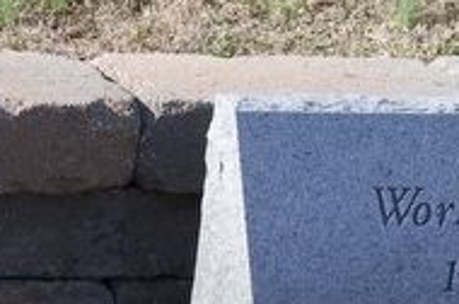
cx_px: -76
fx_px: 3616
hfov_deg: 7.2
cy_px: 124
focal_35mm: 284
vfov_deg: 4.8
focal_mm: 45
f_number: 10
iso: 200
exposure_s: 1/200
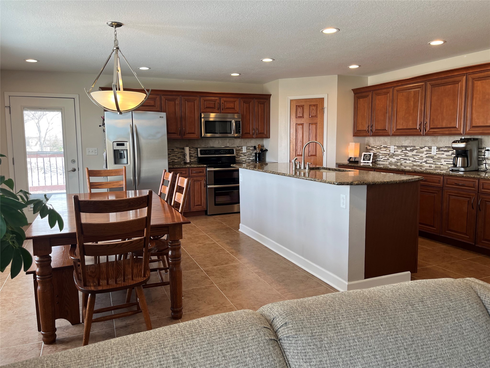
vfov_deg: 53.1
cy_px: 184
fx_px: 368
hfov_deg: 67.3
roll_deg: +0.9
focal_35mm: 26
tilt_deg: -7.2
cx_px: 245
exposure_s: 1/120
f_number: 1.6
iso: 50
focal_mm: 5.1
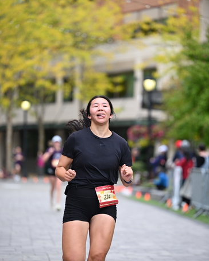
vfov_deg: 11.0
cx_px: 105
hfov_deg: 8.8
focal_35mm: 176
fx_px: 1361
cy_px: 150
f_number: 2.8
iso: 640
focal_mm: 155
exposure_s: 1/2000
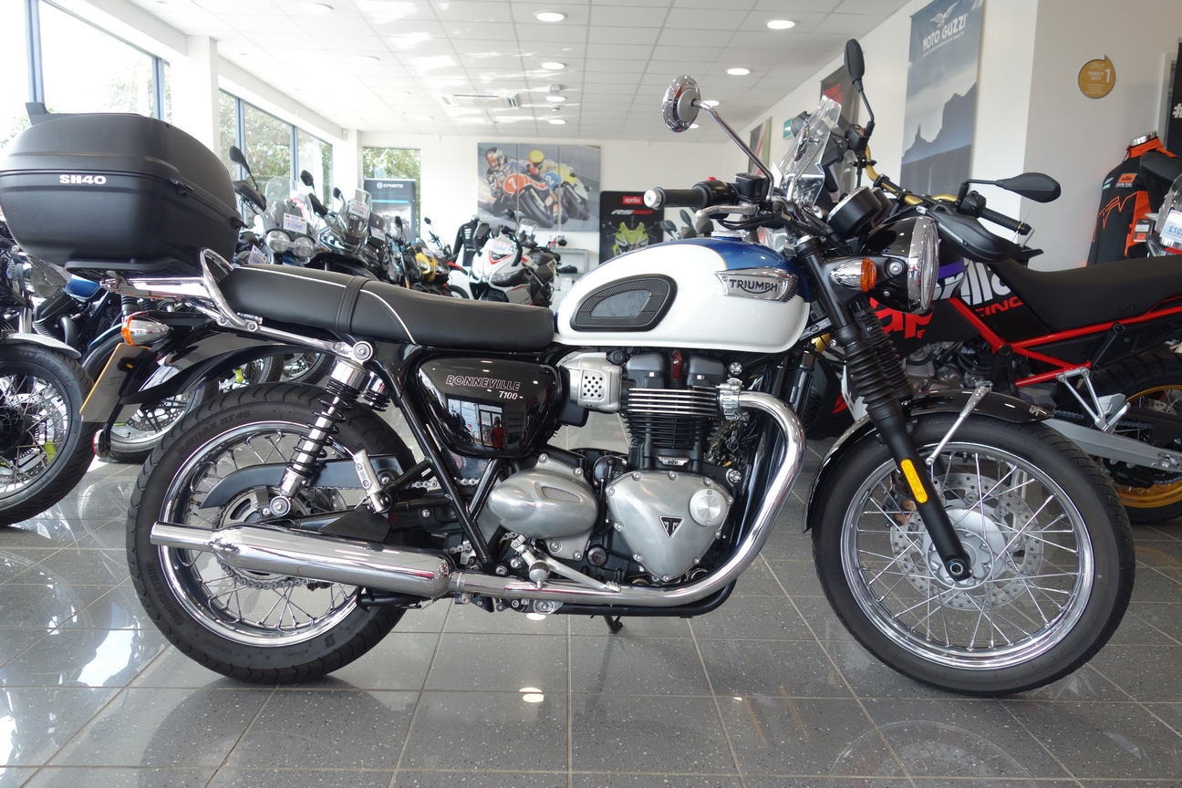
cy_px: 394
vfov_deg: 46.4
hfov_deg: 65.5
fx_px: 919
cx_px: 591
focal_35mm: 28
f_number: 2.8
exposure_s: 1/100
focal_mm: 10.4
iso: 125
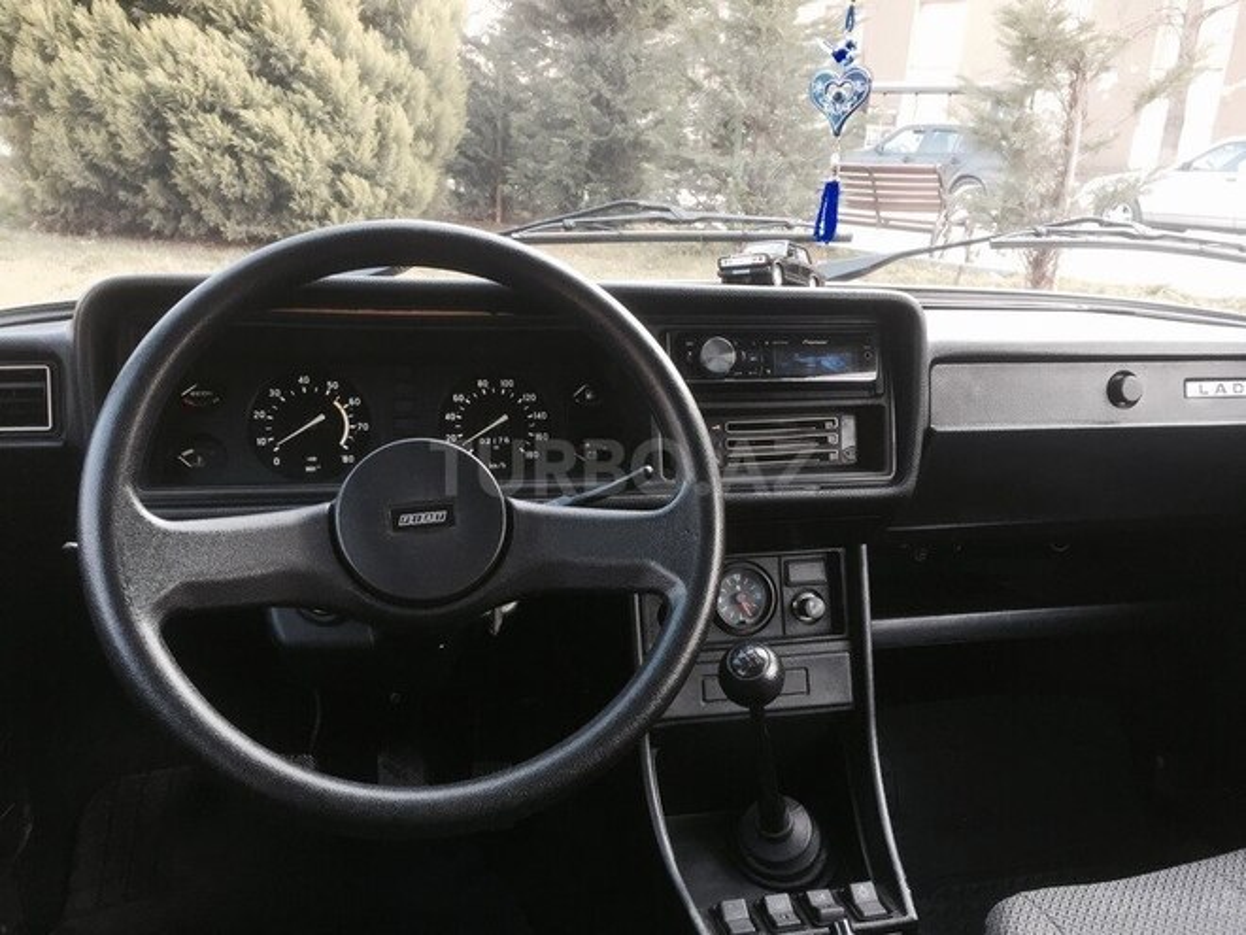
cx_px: 623
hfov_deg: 61.7
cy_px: 468
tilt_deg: -17.4
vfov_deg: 48.2
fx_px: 1044
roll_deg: -6.1
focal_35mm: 29
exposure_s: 1/33
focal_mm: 4.15
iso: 32
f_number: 2.2
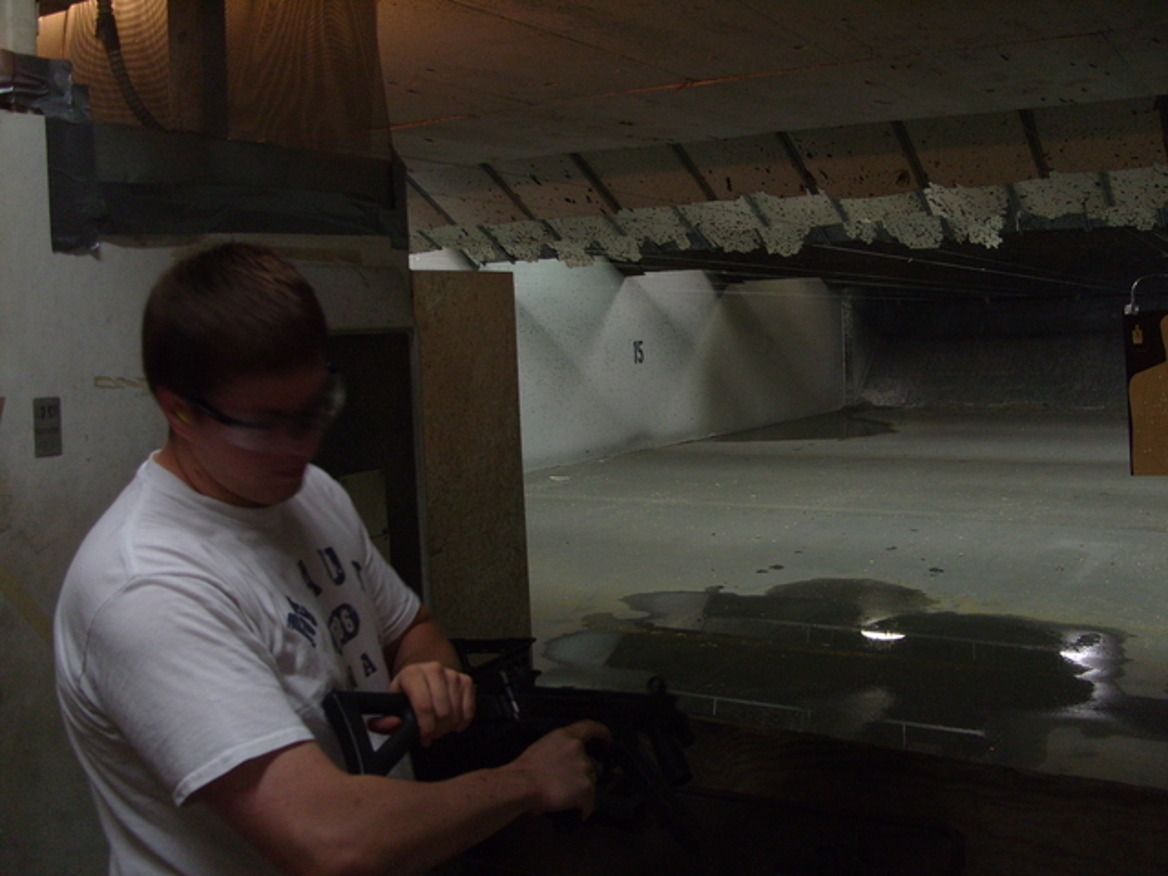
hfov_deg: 52.6
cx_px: 584
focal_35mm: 35
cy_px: 438
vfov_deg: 40.7
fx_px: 1181
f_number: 2.8
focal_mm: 7.8
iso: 200
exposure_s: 1/20
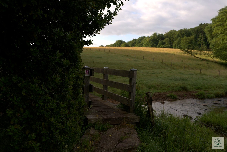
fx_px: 214
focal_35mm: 34
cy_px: 76
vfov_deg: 38.9
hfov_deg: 55.8
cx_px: 114
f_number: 7.1
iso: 100
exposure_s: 1/100
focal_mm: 34
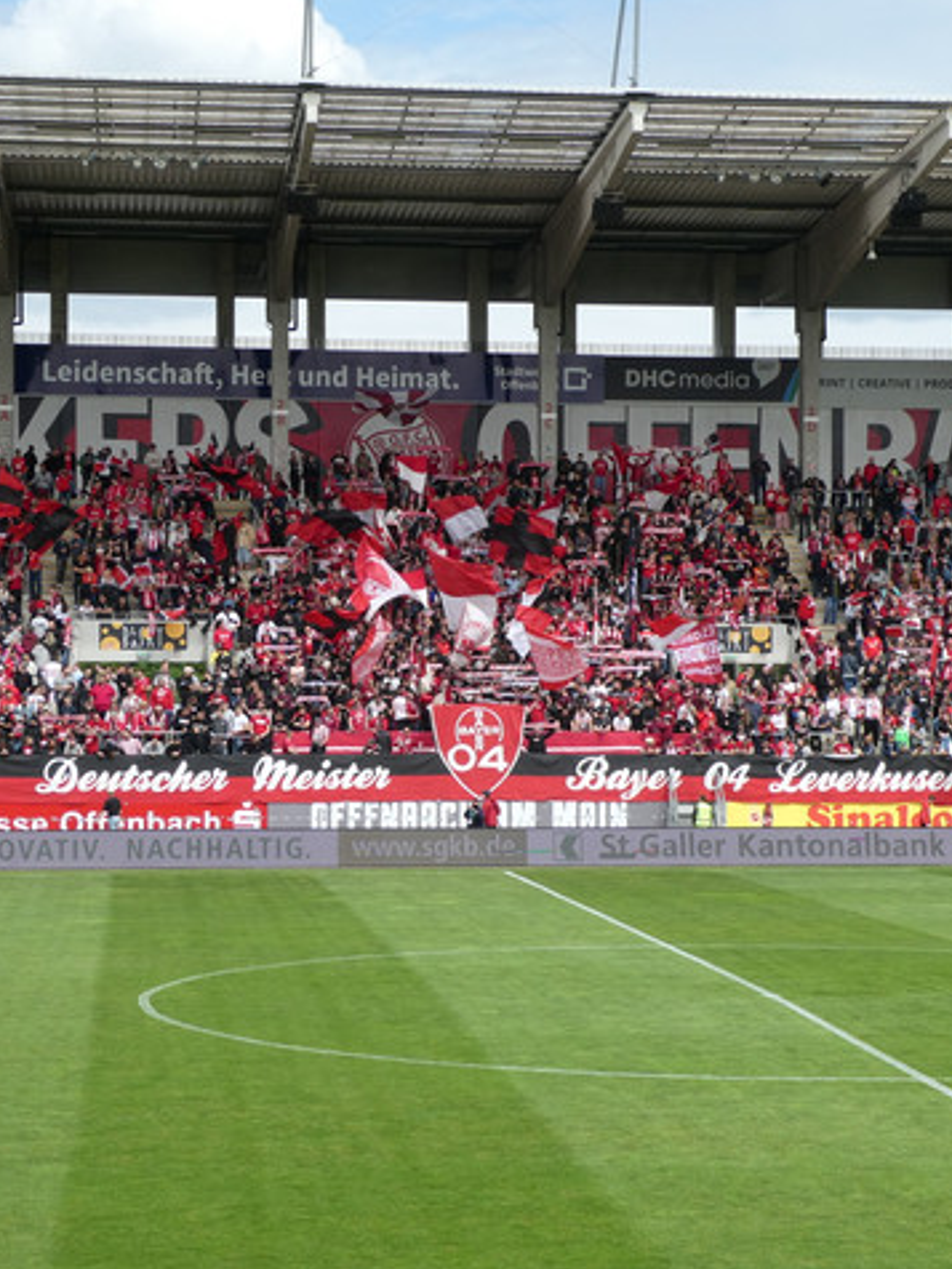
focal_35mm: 82
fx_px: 3007
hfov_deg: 18.0
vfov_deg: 23.8
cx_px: 501
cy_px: 634
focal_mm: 10.9
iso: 80
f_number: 4.3
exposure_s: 1/400
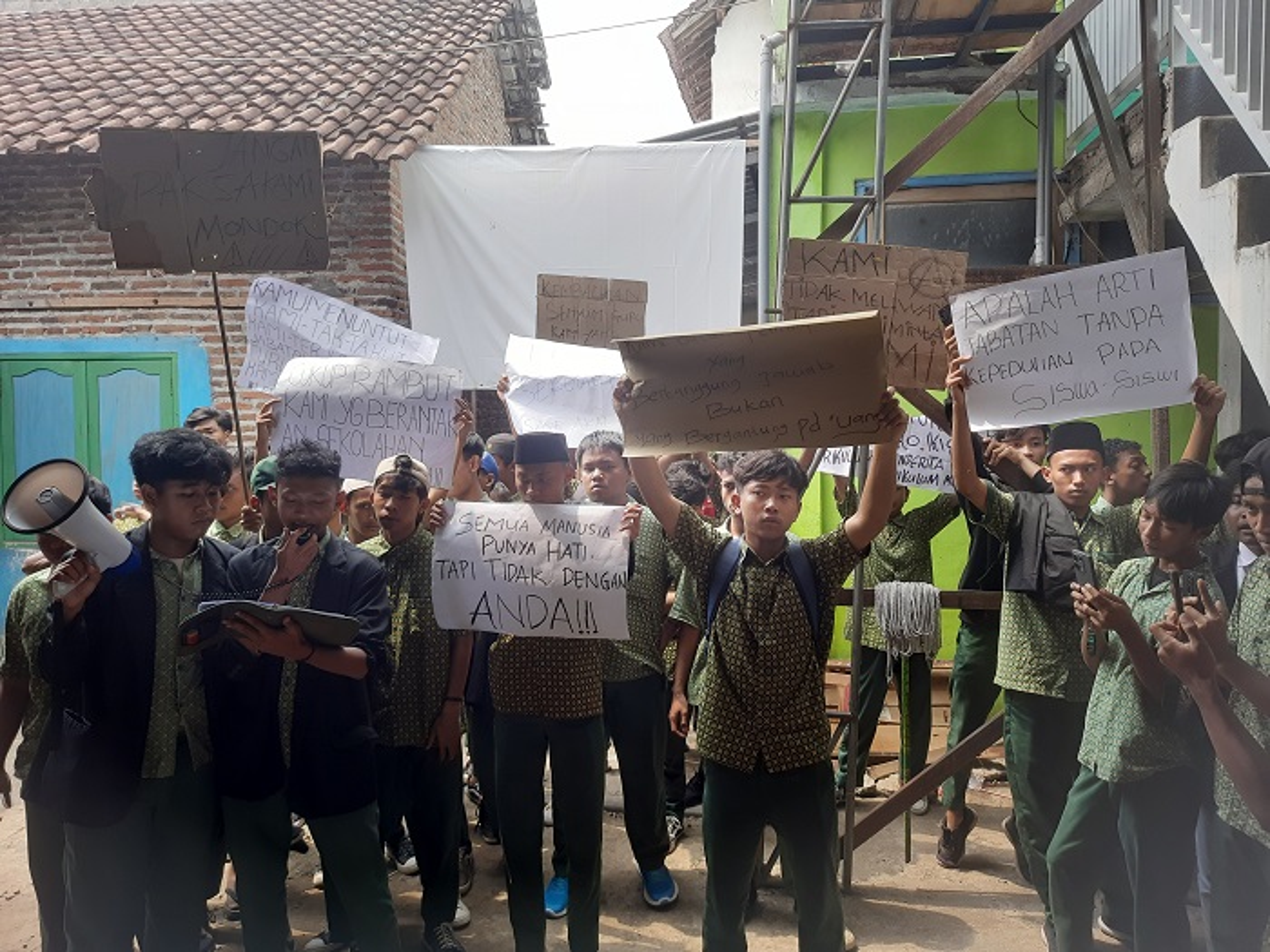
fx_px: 881
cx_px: 635
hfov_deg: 71.6
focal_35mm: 24
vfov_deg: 56.8
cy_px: 476
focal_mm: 5.23
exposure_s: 1/100
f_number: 1.8
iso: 32
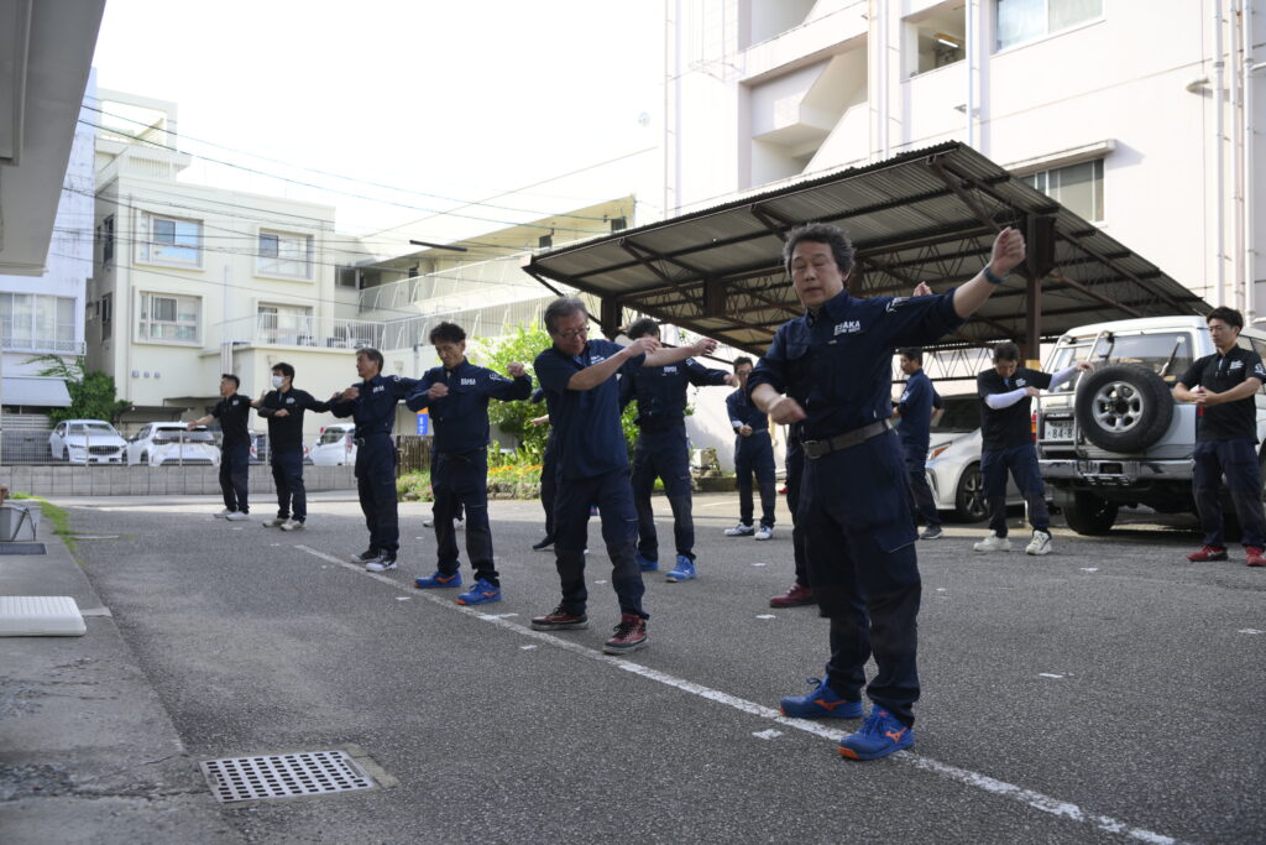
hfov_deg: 58.7
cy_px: 422
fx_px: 1125
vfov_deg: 41.1
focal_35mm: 32
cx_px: 633
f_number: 5
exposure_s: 1/125
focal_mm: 32
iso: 100
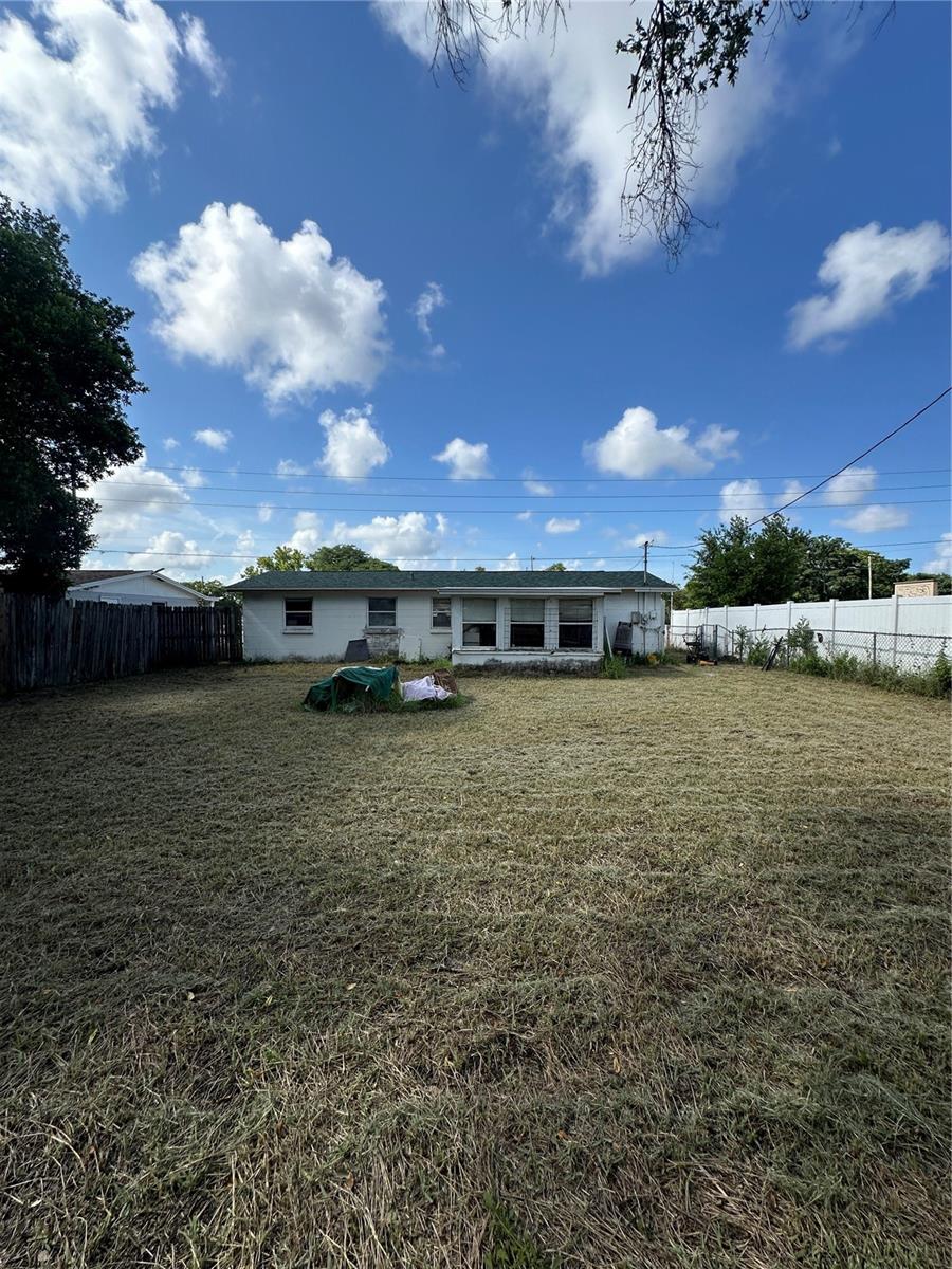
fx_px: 513
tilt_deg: -0.6
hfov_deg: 85.7
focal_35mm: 14
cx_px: 476
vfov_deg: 102.1
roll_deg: -0.4
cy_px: 634
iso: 40
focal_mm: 2.22
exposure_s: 1/2092
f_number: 2.2
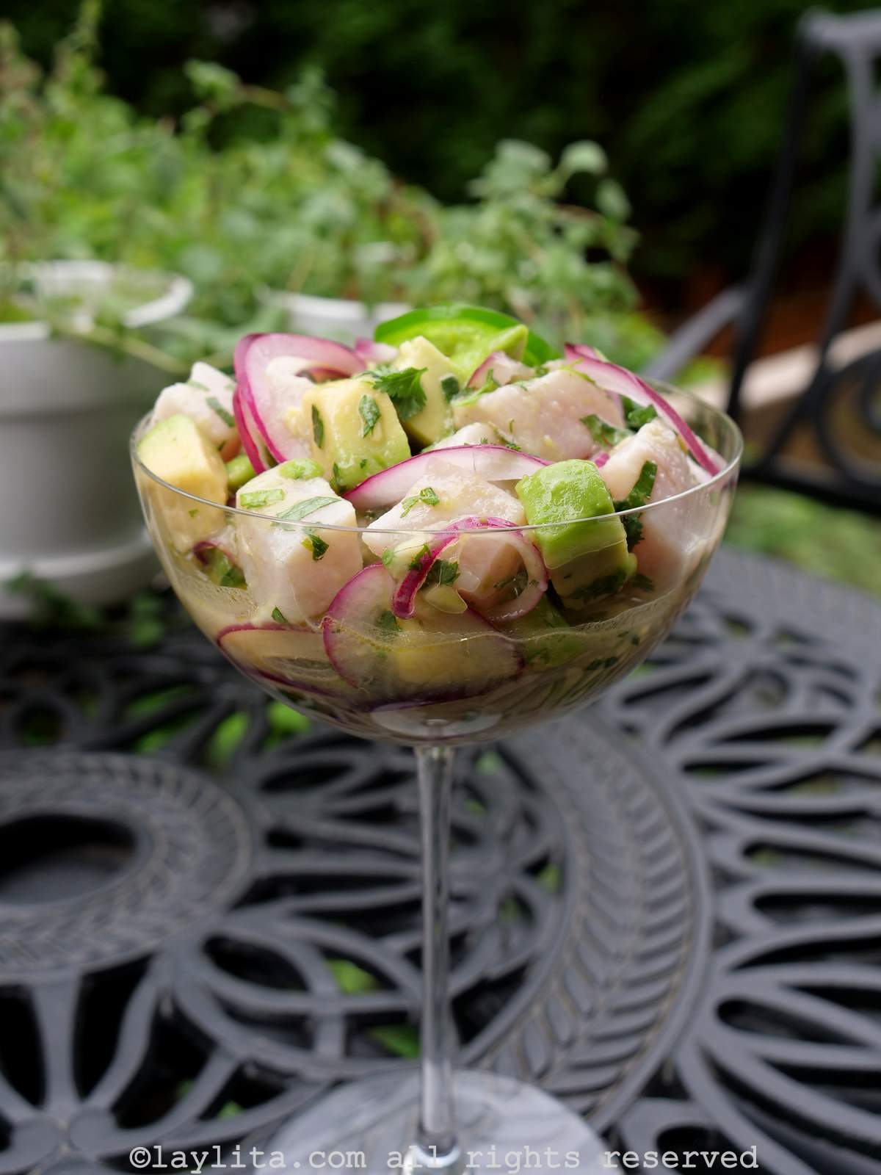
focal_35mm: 44
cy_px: 588
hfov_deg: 32.9
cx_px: 440
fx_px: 1493
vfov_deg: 42.9
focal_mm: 22
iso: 200
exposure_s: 1/200
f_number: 5
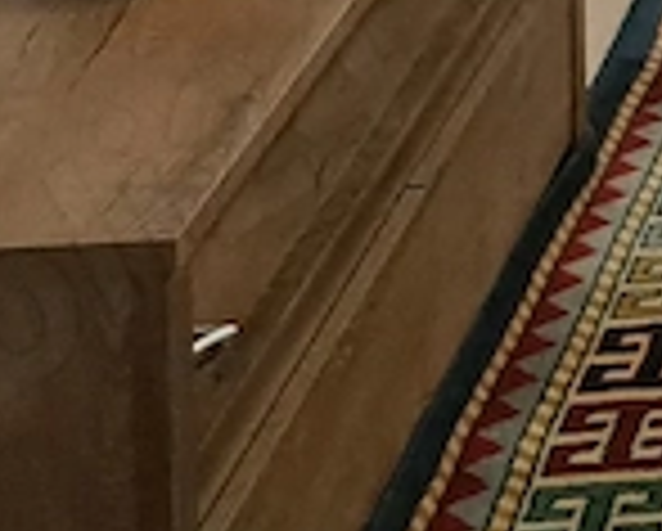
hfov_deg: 10.0
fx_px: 3119
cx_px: 1756
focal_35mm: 159
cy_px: -864
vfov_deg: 8.6
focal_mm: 5.23
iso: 500
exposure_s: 1/60
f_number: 1.8
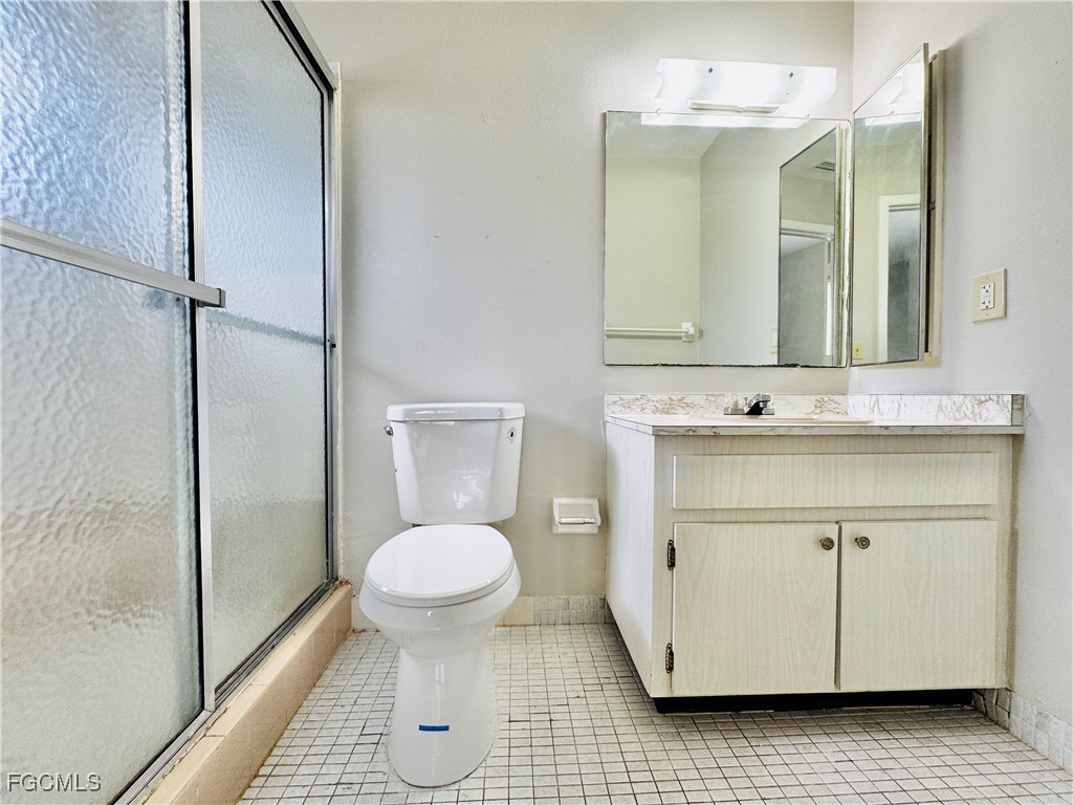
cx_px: 536
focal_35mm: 14
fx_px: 434
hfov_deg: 102.1
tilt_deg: -2.3
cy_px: 402
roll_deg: -0.8
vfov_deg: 85.7
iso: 100
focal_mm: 2.22
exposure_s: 1/99
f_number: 2.2
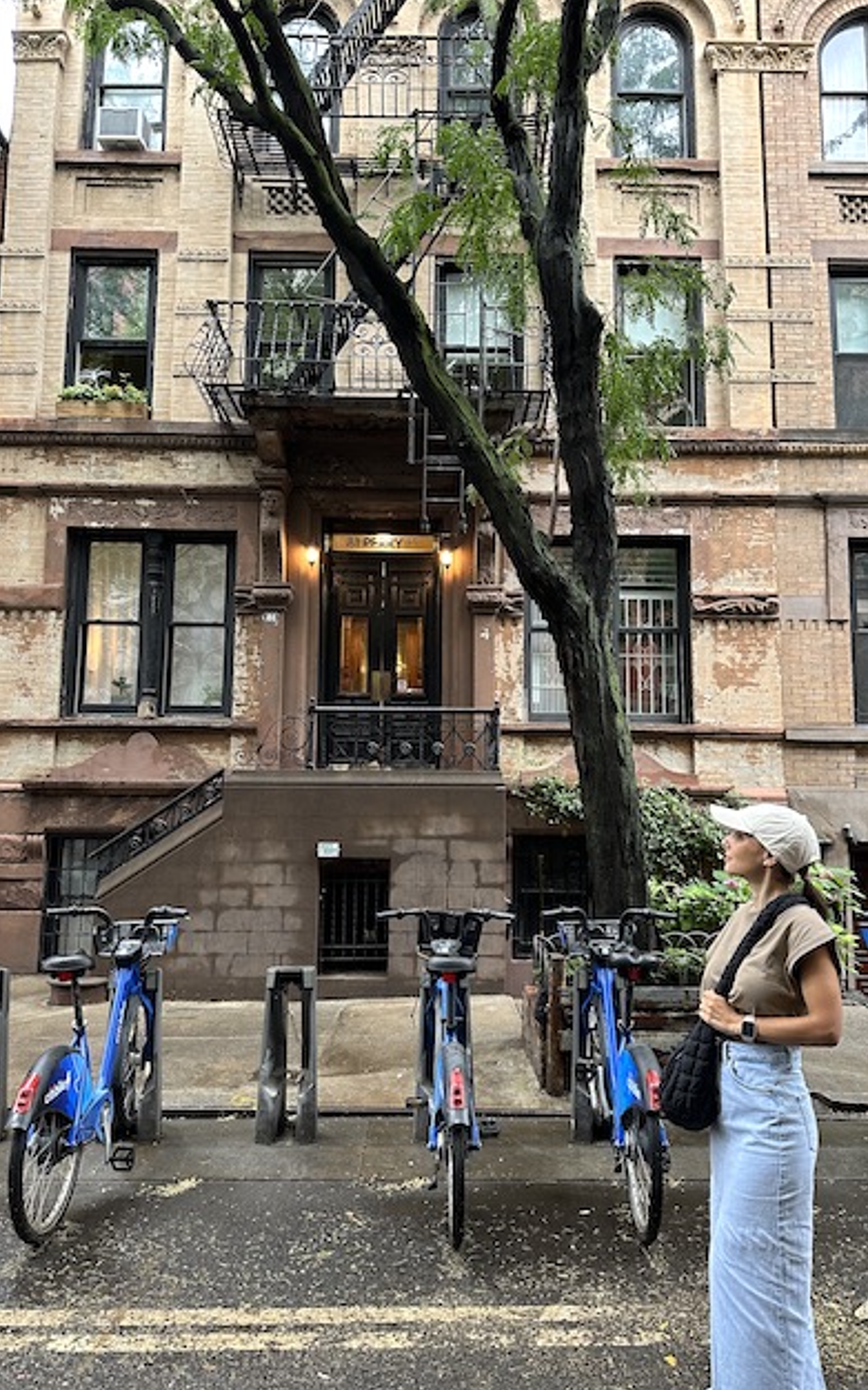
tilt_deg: +8.0
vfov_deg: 70.4
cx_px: 455
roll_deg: -0.2
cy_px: 688
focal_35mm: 26
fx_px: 985
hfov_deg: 47.6
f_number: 1.78
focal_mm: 6.86
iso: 250
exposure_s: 1/117
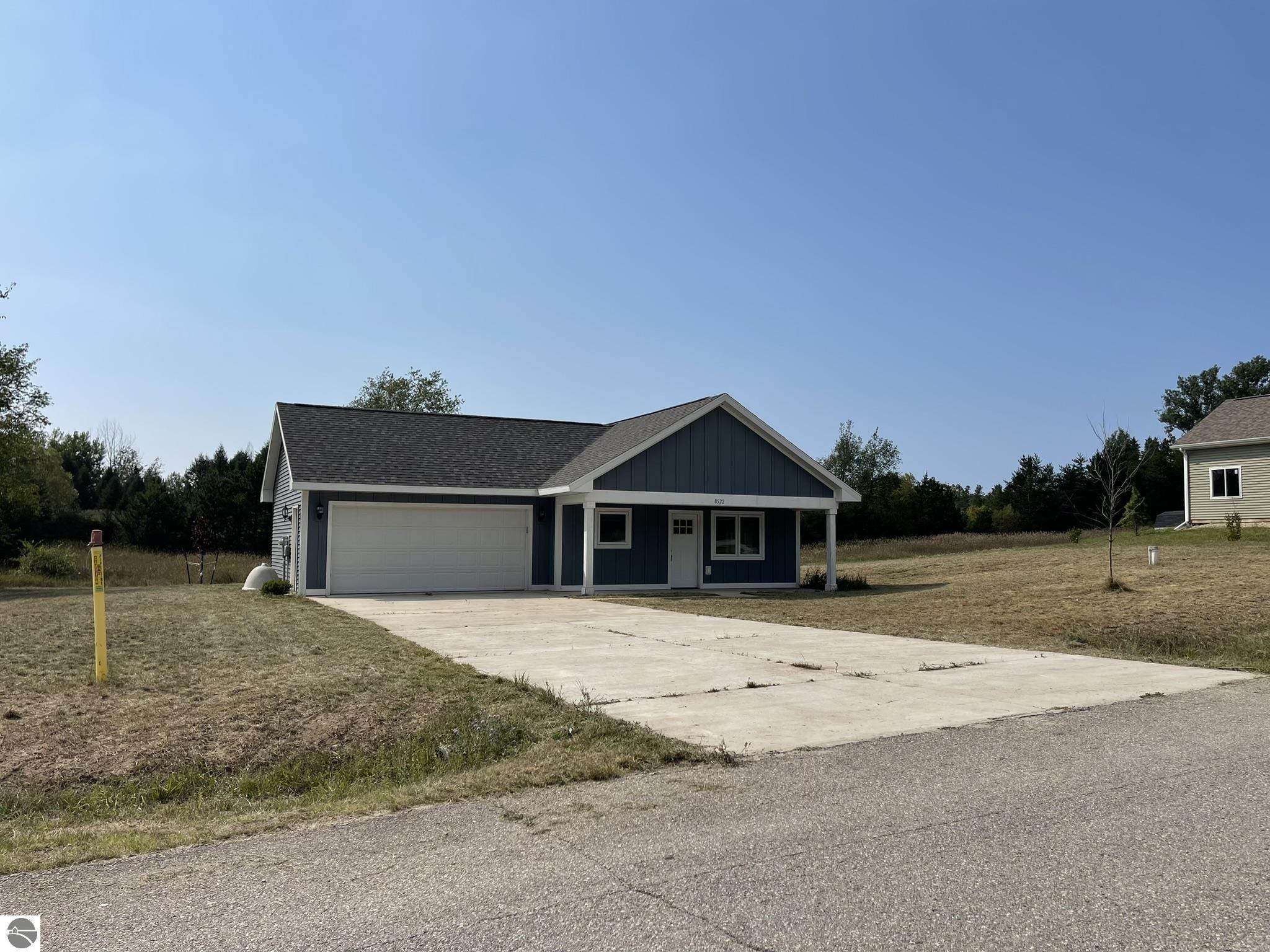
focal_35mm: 25
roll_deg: -0.3
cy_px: 476
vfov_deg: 54.9
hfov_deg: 69.4
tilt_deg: +4.0
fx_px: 917
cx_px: 635
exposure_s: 1/7407
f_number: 1.6
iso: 32
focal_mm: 5.1
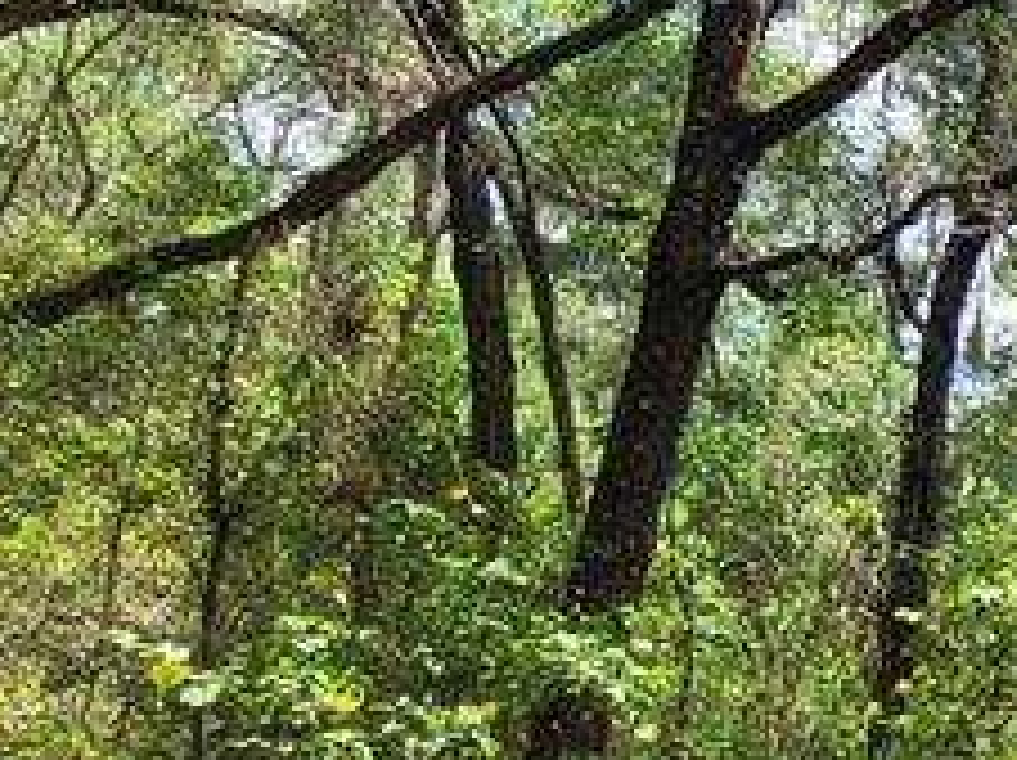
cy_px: 409
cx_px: 1796
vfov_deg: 24.8
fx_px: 1732
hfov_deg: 21.8
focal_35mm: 59
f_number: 2.2
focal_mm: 2.2
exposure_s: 1/659
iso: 50
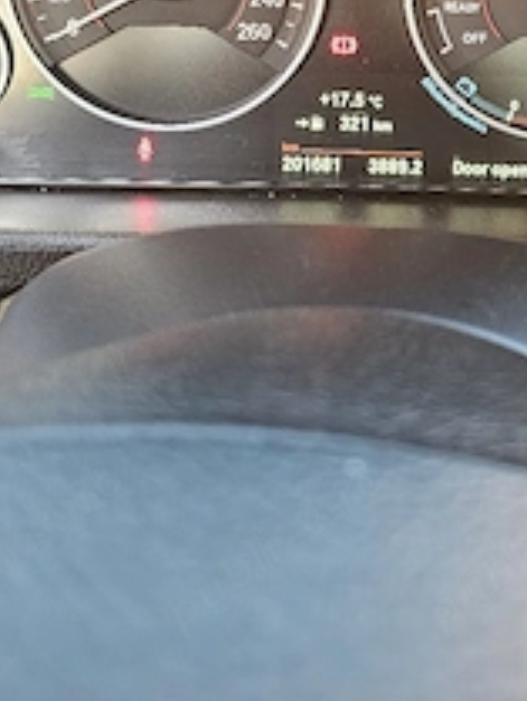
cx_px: 342
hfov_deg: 32.7
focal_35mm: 44
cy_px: 64
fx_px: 892
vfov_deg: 39.6
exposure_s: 1/50.3
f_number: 1.7
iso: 500
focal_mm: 6.3
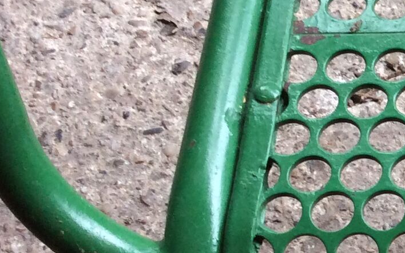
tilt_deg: -61.8
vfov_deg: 10.5
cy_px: 185
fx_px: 1368
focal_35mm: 124
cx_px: 686
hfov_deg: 15.0
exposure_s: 1/25
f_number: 2.4
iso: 50
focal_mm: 3.3
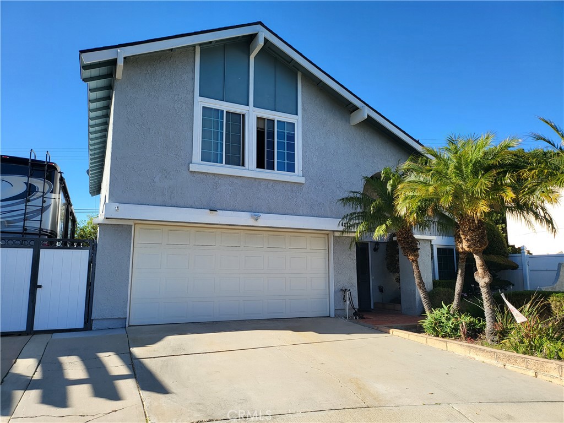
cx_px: 282
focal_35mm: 24
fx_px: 391
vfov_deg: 56.8
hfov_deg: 71.6
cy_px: 212
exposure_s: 1/1265
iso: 40
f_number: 1.8
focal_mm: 5
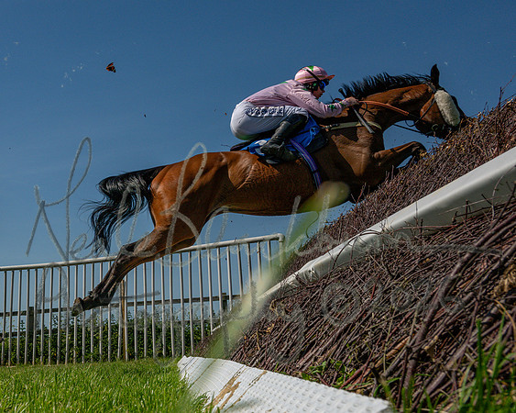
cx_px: 56
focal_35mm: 40
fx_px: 613
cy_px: 214
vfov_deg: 37.2
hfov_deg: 42.1
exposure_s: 1/2000
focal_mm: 24
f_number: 9
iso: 400
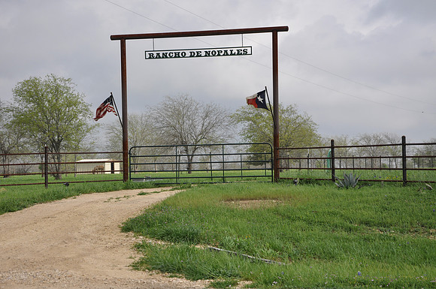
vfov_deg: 18.9
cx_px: 218
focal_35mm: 72
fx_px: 871
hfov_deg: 28.1
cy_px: 144
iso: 200
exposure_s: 1/200
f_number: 7.1
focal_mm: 48
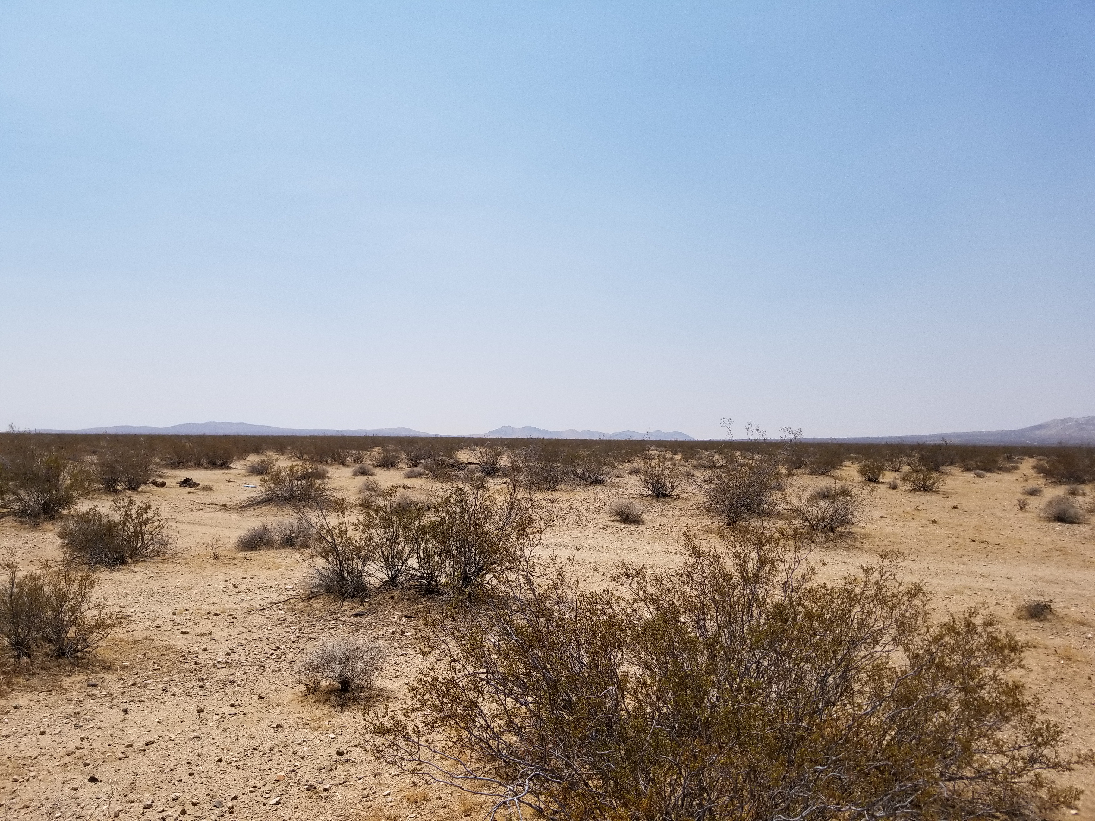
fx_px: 822
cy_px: 410
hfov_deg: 67.3
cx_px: 548
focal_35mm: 26
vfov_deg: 53.1
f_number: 1.7
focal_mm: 4.25
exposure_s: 1/4224
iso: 50
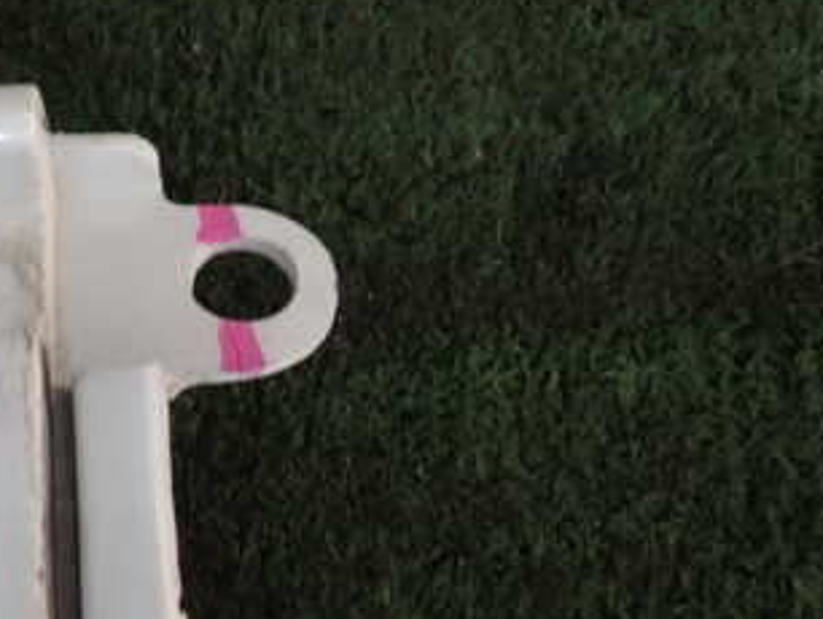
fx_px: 1166
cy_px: 310
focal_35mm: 49
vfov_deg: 29.7
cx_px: 164
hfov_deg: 37.5
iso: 200
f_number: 2
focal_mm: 4.5
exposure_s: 1/60
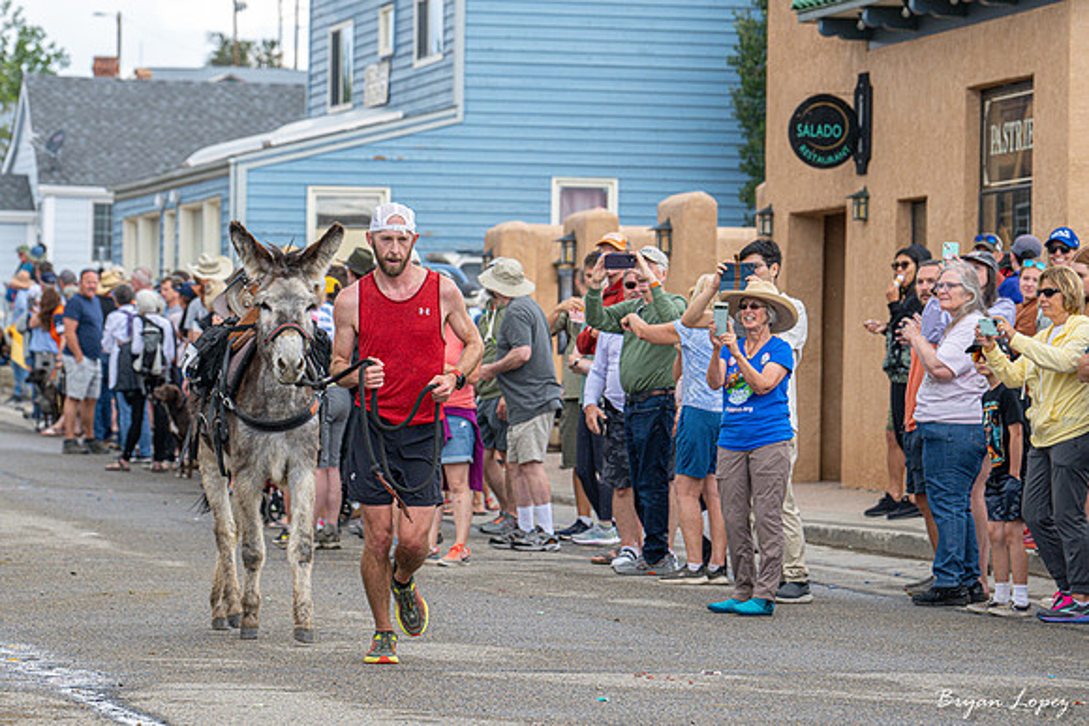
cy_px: 383
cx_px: 510
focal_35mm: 187
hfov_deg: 11.0
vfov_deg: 7.3
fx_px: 5671
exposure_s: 1/640
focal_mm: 175
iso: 500
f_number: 8
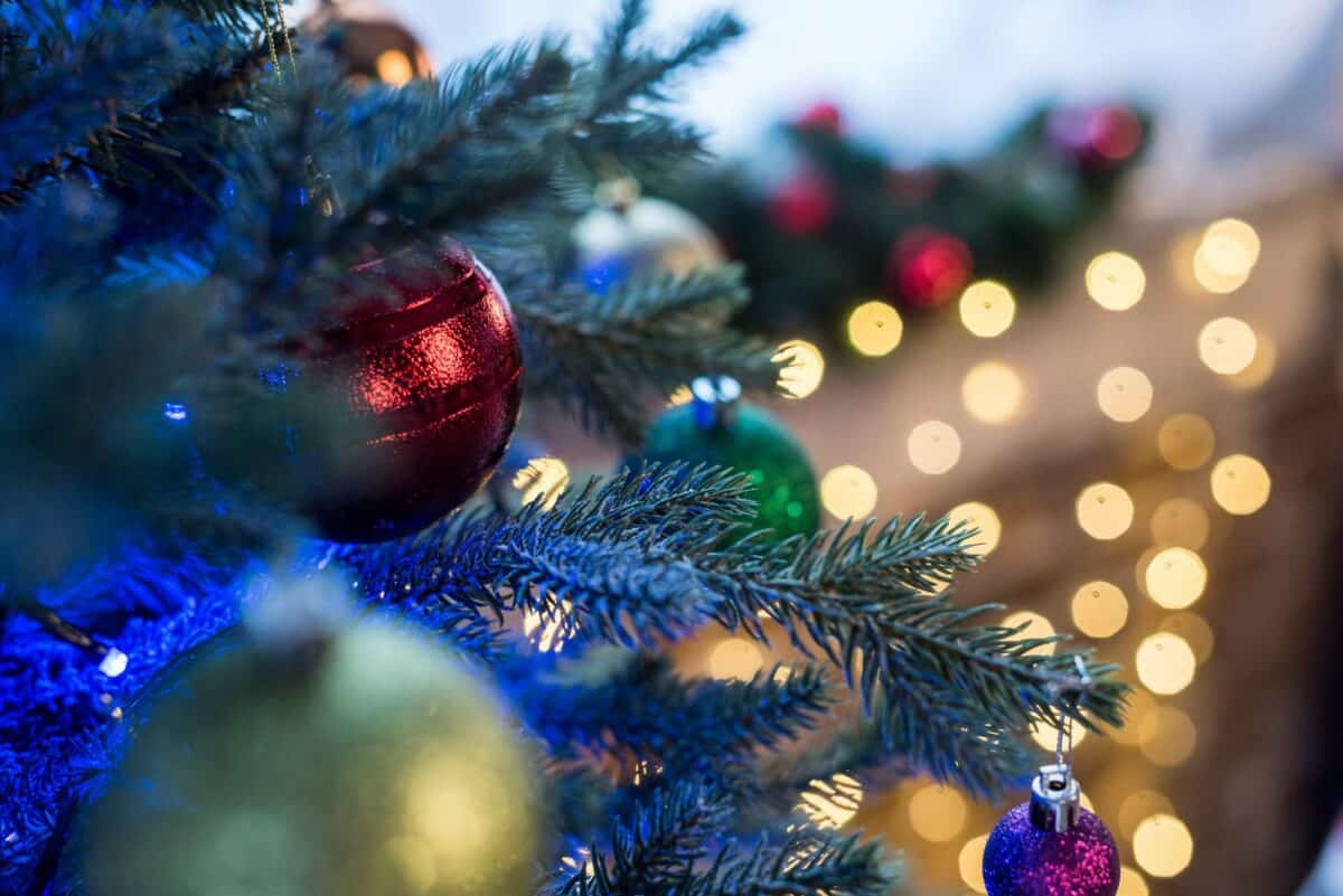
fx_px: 1866
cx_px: 672
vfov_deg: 27.0
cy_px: 448
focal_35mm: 50
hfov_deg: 39.6
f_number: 3.2
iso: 500
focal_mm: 50
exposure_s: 1/160
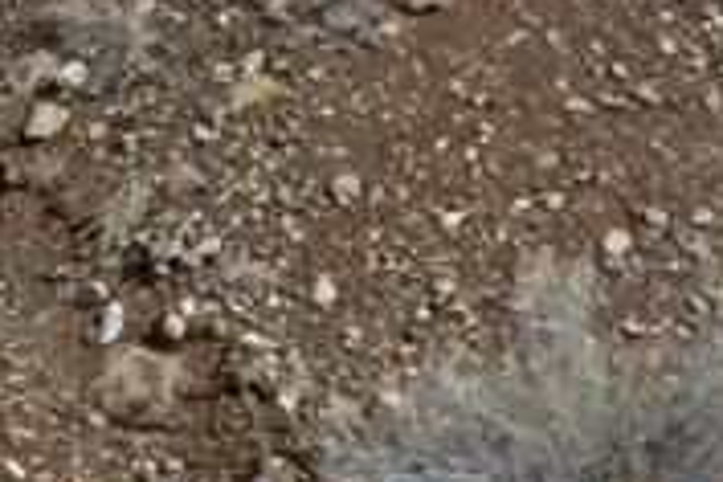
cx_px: -400
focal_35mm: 208
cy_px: 235
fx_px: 4177
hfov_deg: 9.6
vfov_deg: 6.6
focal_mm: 24
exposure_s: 1/2000
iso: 100
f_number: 4
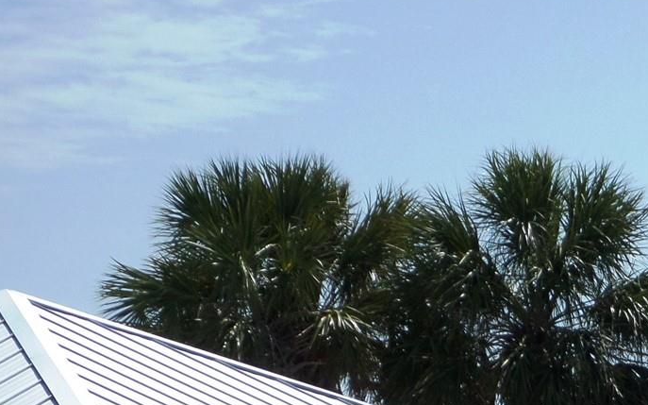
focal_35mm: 200
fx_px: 3531
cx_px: 736
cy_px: 553
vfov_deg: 6.5
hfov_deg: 10.3
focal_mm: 14.6
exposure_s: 1/1000
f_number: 4.7
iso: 80
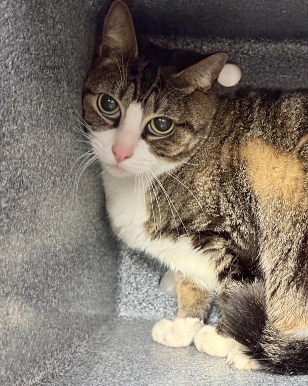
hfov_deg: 24.0
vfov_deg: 30.0
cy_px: 194
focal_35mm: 63
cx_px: 225
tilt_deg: -1.6
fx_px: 718
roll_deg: -1.2
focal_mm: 6.76
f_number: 1.78
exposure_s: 1/20
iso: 640
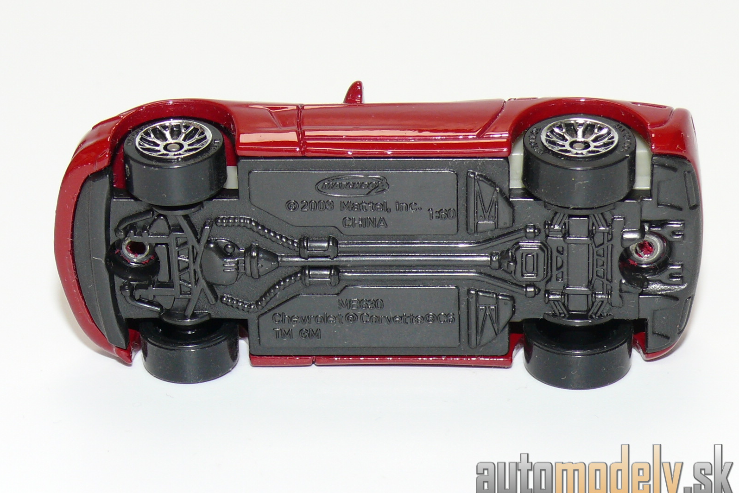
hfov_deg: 16.9
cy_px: 237
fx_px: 2484
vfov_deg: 11.3
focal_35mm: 121
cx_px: 369
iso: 100
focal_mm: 14.3
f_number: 4
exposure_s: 1/30
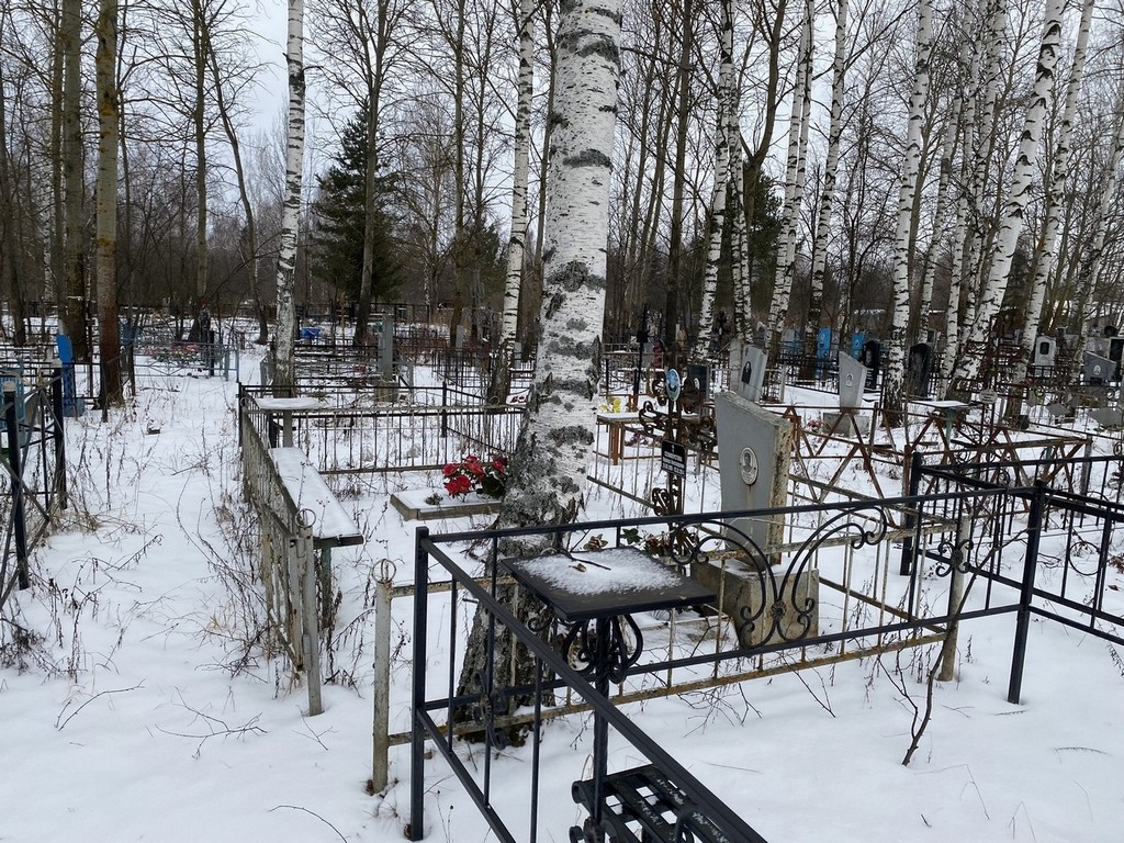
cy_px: 422
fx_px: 844
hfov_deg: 67.3
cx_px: 562
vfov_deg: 53.1
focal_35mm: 26
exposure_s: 1/289
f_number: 1.8
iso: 32
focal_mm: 4.25
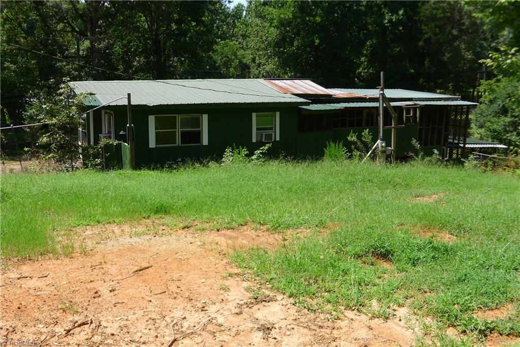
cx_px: 260
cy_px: 174
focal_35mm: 43
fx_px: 621
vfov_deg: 31.2
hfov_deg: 45.4
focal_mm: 9.2
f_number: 3.5
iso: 80
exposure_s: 1/500
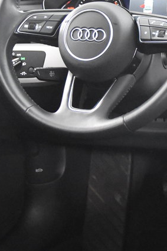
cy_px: 101
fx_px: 655
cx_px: 152
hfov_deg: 14.4
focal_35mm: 94
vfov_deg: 21.7
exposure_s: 1/40
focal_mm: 26
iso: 10000
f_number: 3.2
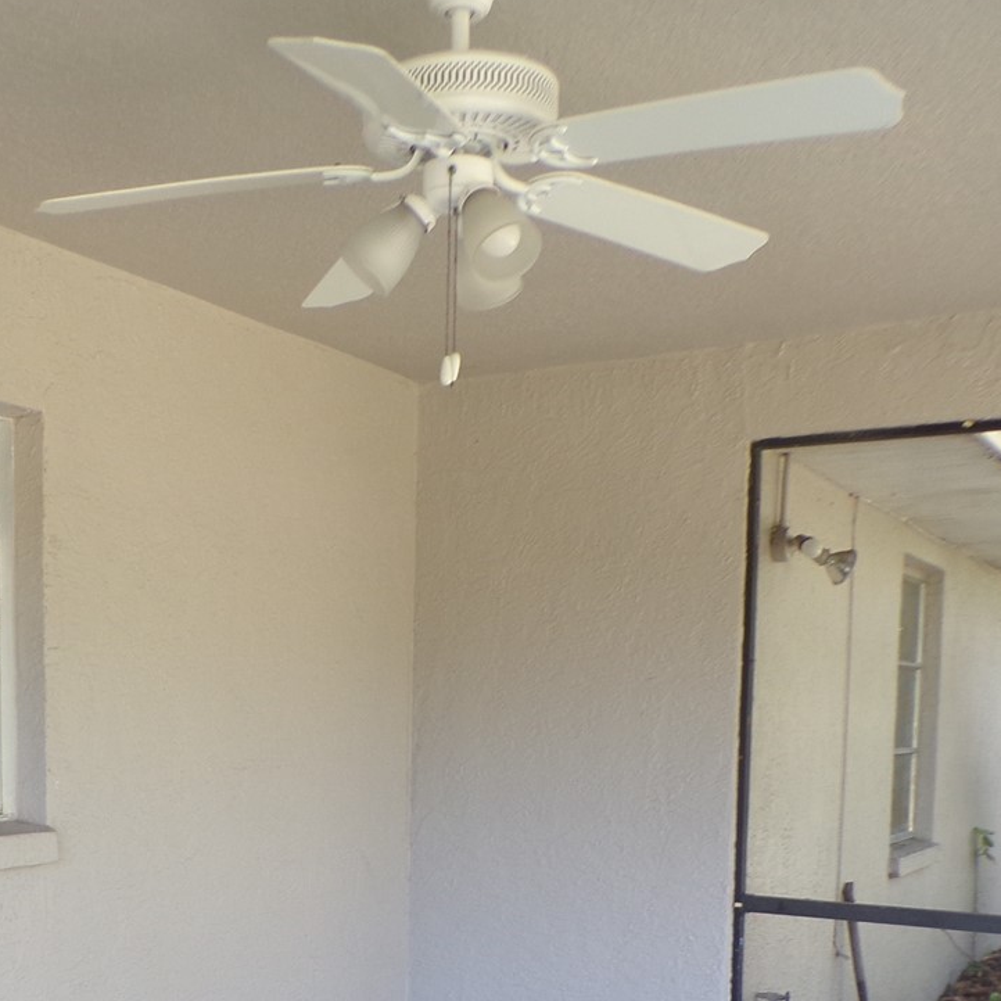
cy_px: 812
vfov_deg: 34.8
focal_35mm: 47
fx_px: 1538
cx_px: 258
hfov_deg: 35.3
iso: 80
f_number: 3
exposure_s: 1/38
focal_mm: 4.3
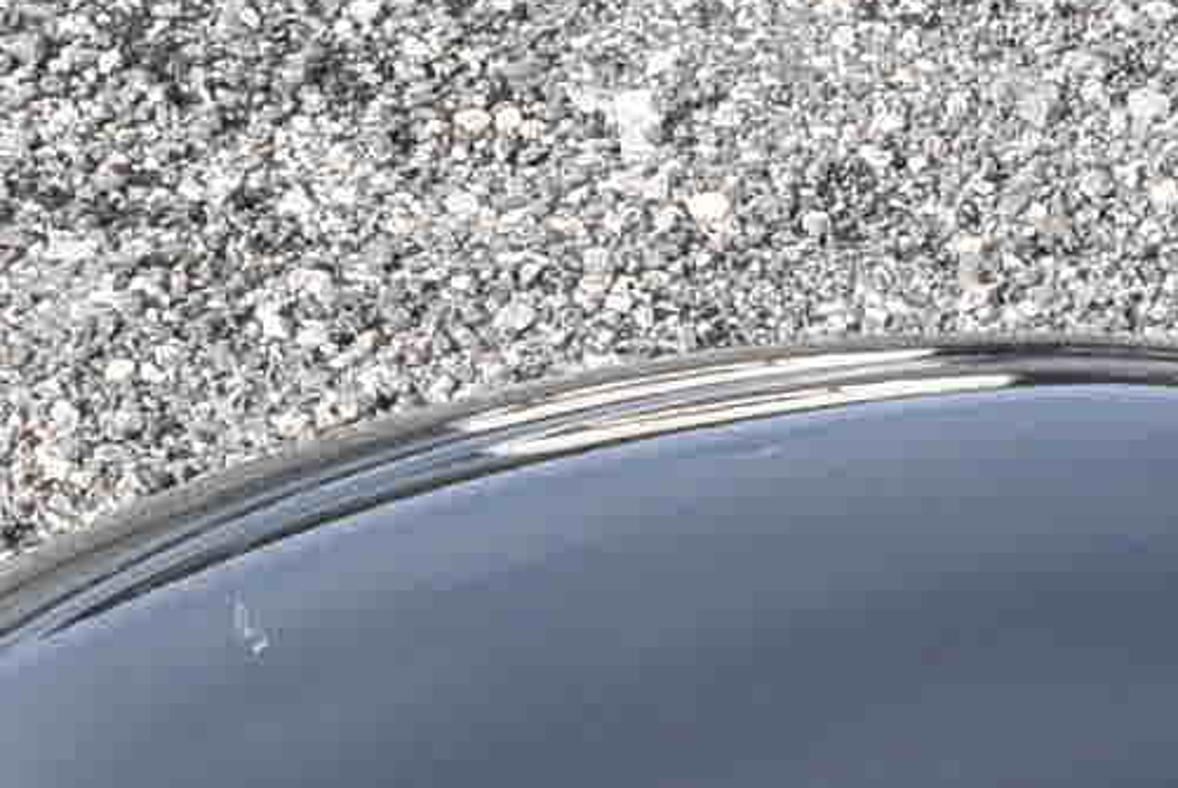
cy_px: 1381
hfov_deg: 8.4
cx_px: 1392
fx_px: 7925
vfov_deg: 5.6
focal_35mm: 242
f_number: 11
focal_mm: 27
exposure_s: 1/500
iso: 1250
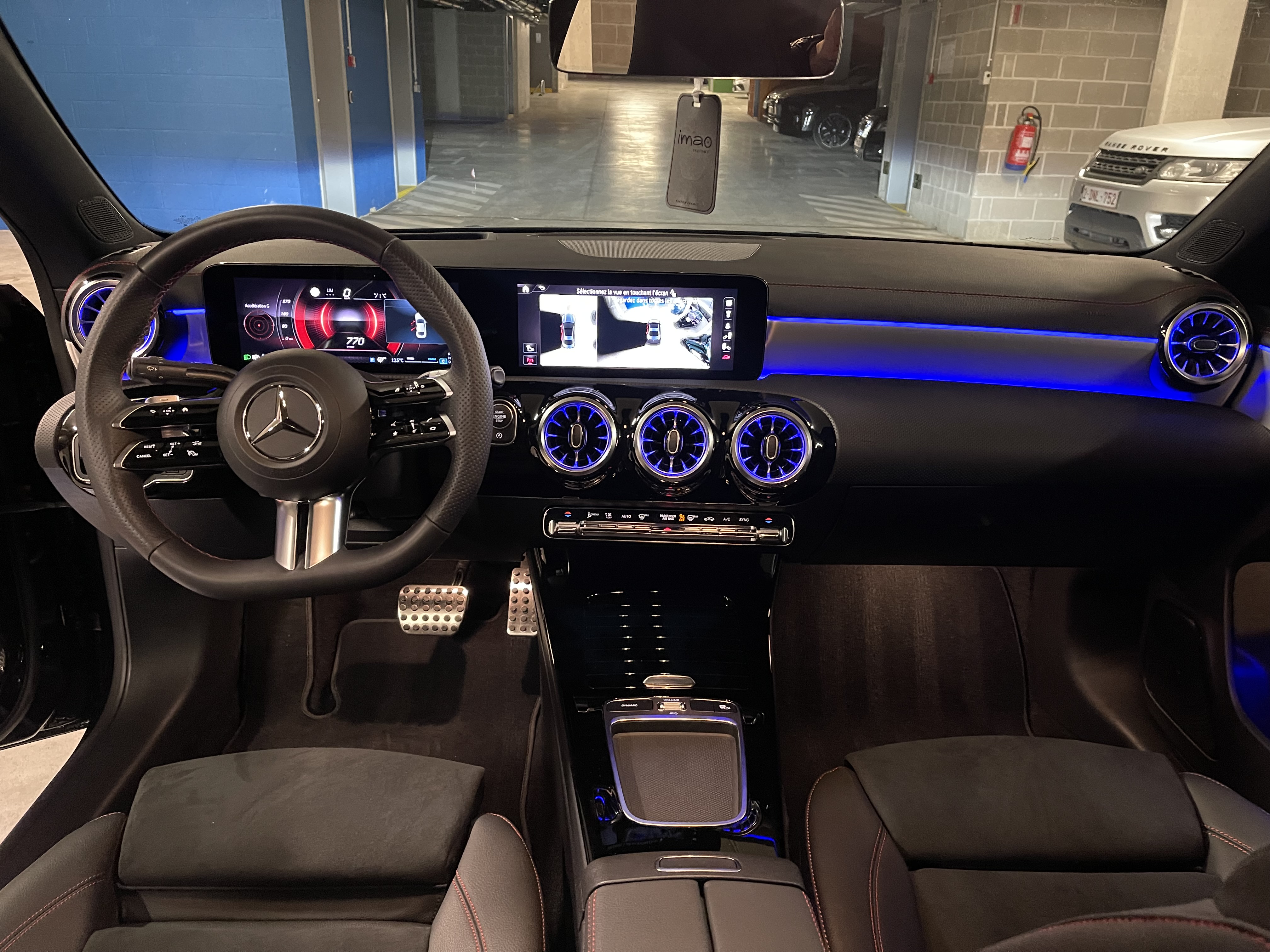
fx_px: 917
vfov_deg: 54.9
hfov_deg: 69.4
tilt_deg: -22.0
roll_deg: -2.0
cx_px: 635
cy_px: 476
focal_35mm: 25
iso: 640
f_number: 1.6
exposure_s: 1/30
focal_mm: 5.1
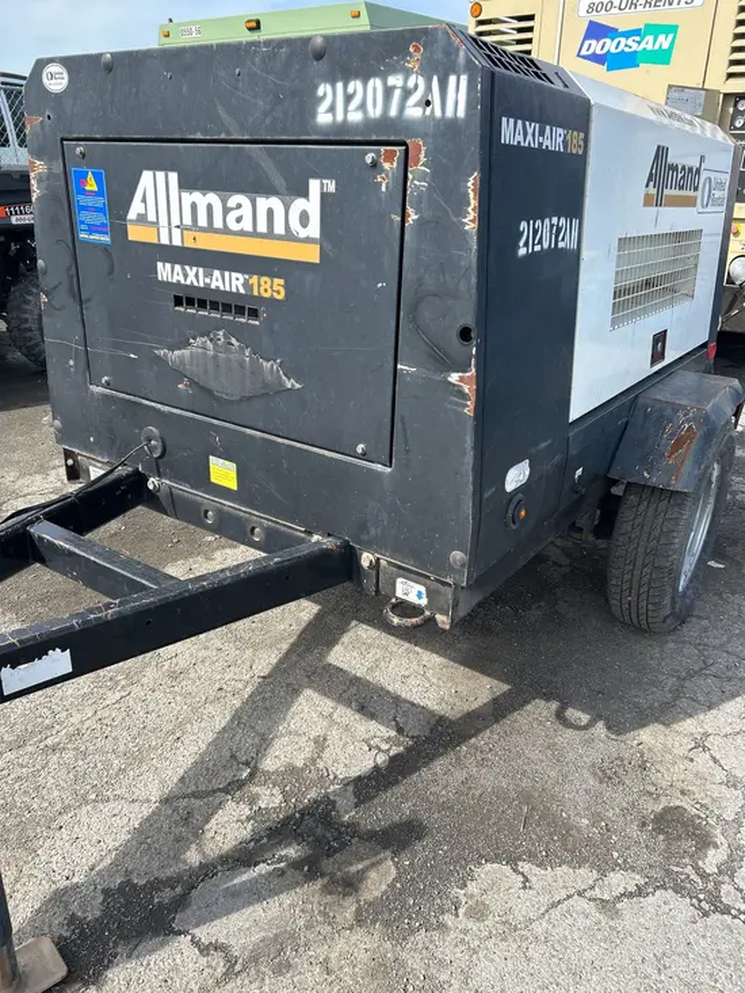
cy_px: 496
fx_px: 746
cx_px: 372
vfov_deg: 67.3
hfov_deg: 53.1
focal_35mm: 26
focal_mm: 5.7
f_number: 1.5
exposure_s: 1/1511
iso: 50
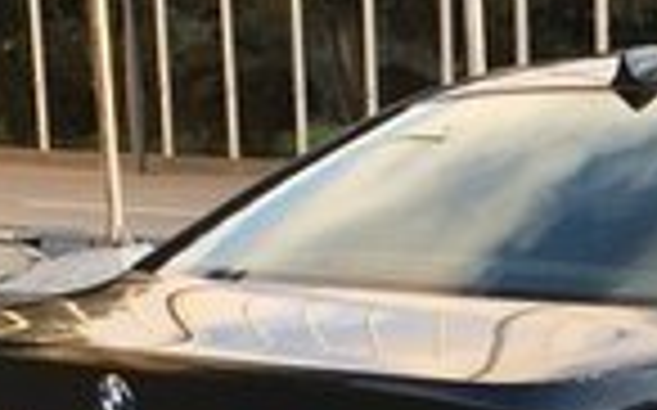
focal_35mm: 139
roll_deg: -0.8
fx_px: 2487
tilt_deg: -12.5
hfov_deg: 14.5
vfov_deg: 9.2
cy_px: 583
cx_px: 837
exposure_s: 1/110
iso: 25
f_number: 2.2
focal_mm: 4.15
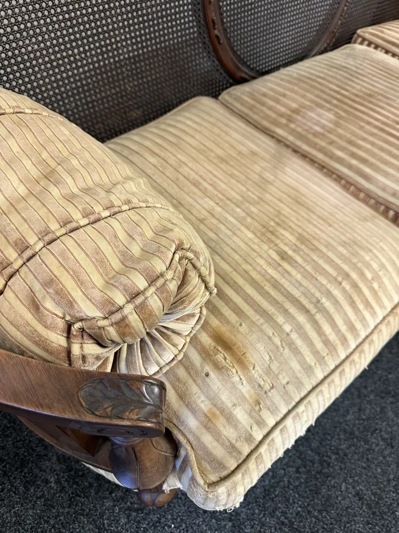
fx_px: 369
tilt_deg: -54.0
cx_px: 200
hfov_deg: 56.8
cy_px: 266
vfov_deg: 71.6
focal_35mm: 24
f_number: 1.78
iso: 200
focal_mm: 6.86
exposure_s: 1/50
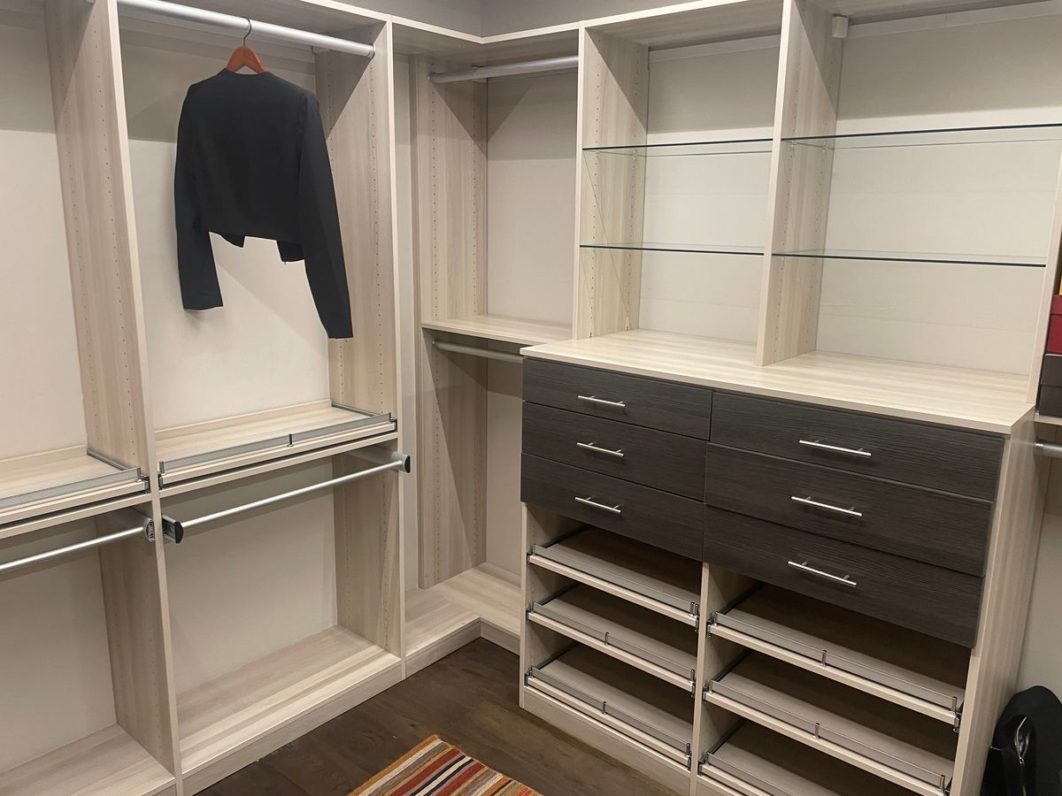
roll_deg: -1.8
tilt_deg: -11.5
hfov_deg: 67.3
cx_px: 531
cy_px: 398
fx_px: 798
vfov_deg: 53.1
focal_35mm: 26
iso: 100
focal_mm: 4.2
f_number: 1.6
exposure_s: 1/60
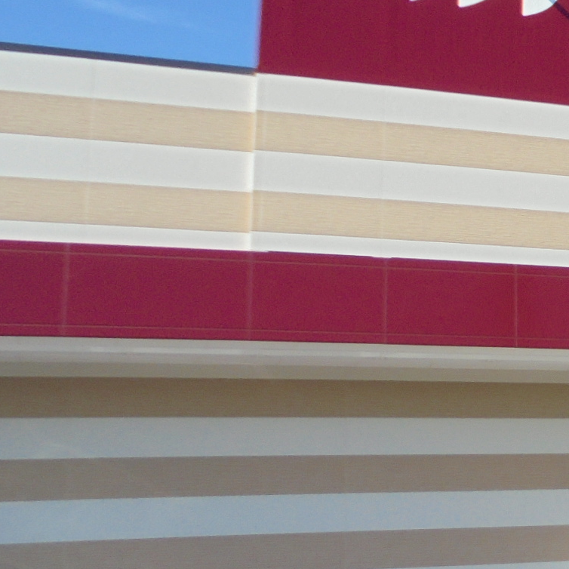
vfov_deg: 21.9
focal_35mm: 79
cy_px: 286
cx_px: 907
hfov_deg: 18.7
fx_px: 1469
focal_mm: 4.6
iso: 100
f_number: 3.5
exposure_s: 1/1000
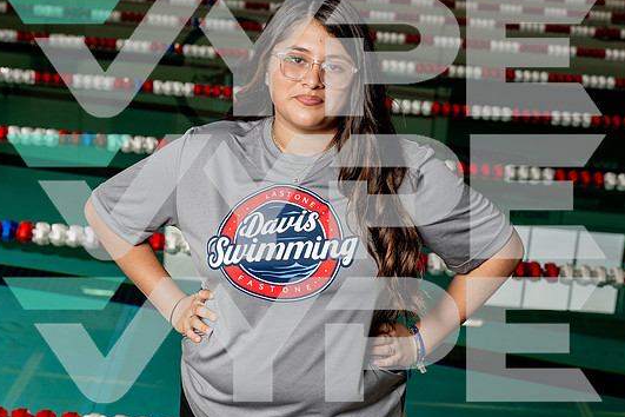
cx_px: 306
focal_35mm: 72
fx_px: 1250
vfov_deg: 18.9
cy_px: 197
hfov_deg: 28.1
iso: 320
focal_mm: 64
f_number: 7.1
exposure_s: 1/250
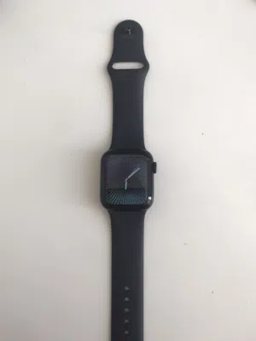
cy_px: 170
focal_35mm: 28
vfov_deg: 63.4
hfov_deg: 49.7
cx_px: 128
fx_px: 276
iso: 25
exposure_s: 1/50
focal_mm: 3.99
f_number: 1.8
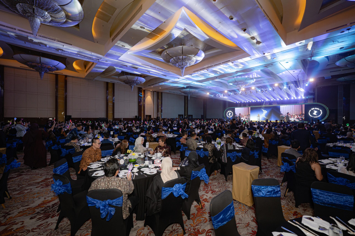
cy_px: 118
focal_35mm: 14
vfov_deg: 81.1
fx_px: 138
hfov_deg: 104.3
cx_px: 178
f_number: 2.8
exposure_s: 1/60
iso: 200
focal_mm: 14
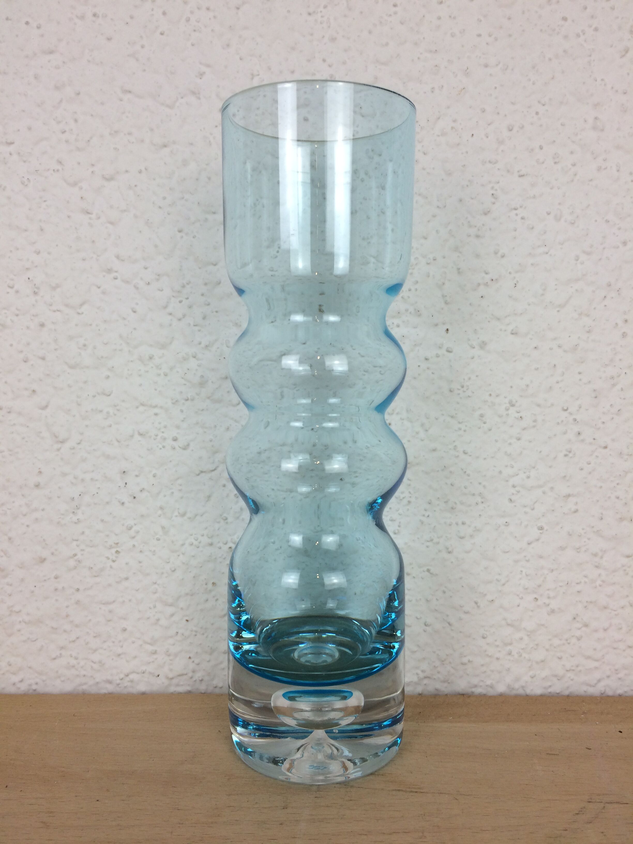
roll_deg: +1.1
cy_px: 422
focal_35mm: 29
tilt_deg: -6.5
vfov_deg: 61.7
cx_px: 316
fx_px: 707
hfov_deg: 48.2
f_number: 2.2
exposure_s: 1/100
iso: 40
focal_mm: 4.15
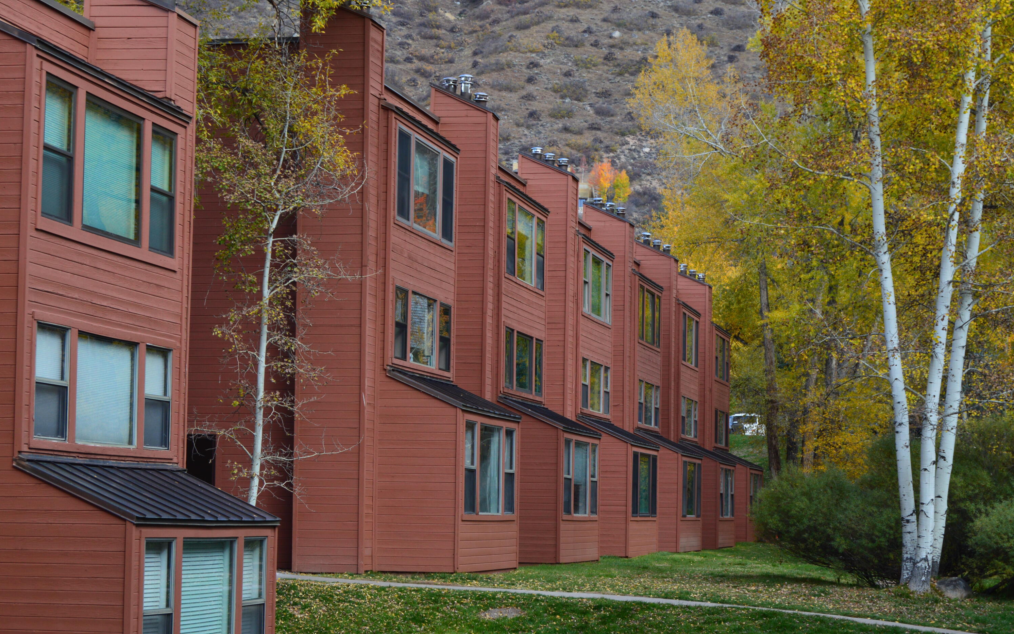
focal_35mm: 85
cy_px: 334
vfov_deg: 15.5
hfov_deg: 24.5
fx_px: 2336
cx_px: 509
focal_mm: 55
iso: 400
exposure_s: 1/200
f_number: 10
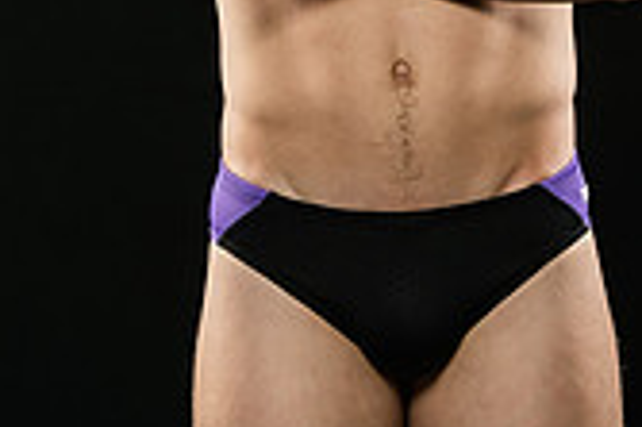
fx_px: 6948
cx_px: 427
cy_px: -221
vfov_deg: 3.5
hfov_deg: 5.3
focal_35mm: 390
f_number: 5.6
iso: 320
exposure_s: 1/250
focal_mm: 112
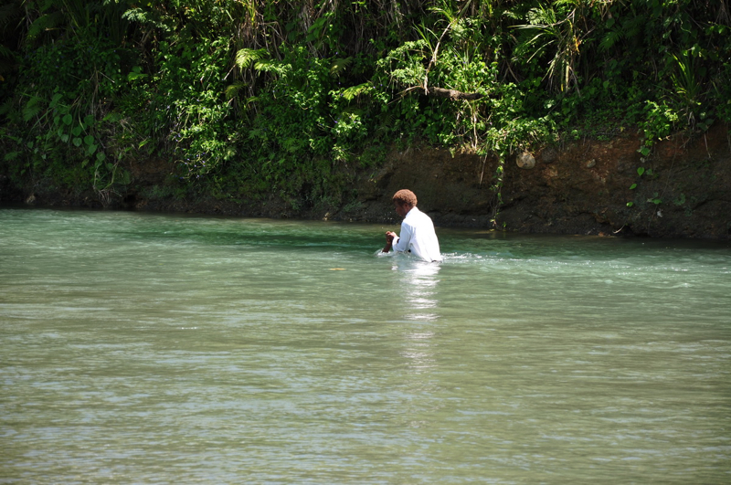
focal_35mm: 158
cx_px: 366
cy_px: 242
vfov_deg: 8.7
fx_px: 3194
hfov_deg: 13.1
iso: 100
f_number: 5.6
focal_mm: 105
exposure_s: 1/160
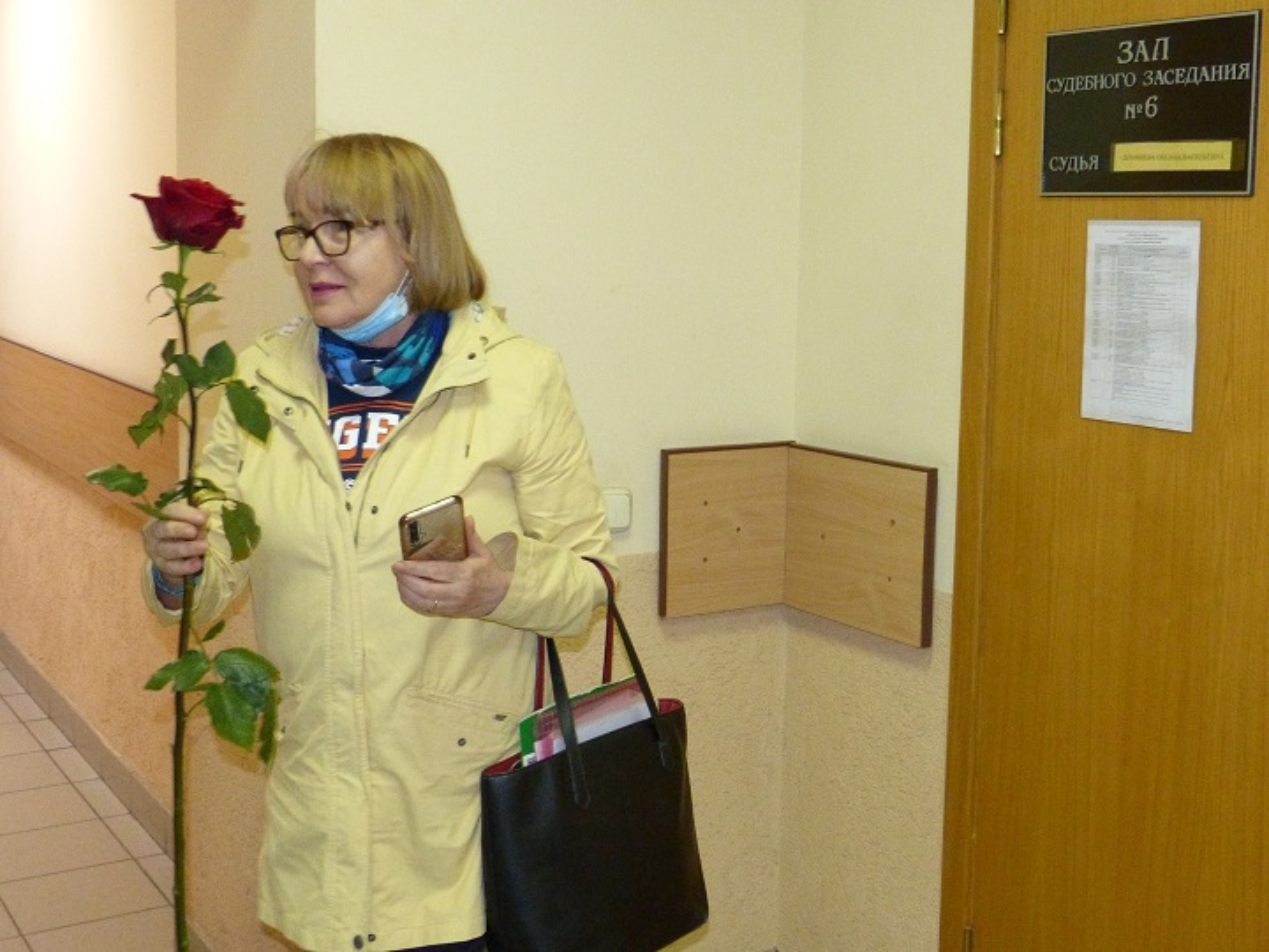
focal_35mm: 38
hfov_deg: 49.0
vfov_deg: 37.7
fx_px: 1393
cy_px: 476
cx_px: 634
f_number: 3.1
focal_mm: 6.7
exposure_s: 1/60
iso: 800
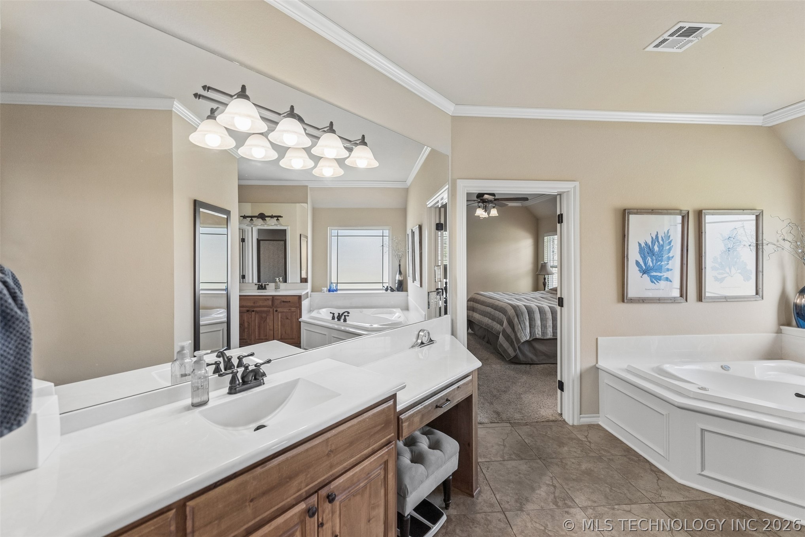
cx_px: 402
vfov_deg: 78.8
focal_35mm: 15
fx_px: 326
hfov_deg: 101.9
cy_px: 268
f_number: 2.8
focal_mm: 14.6
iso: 400
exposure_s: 1/400
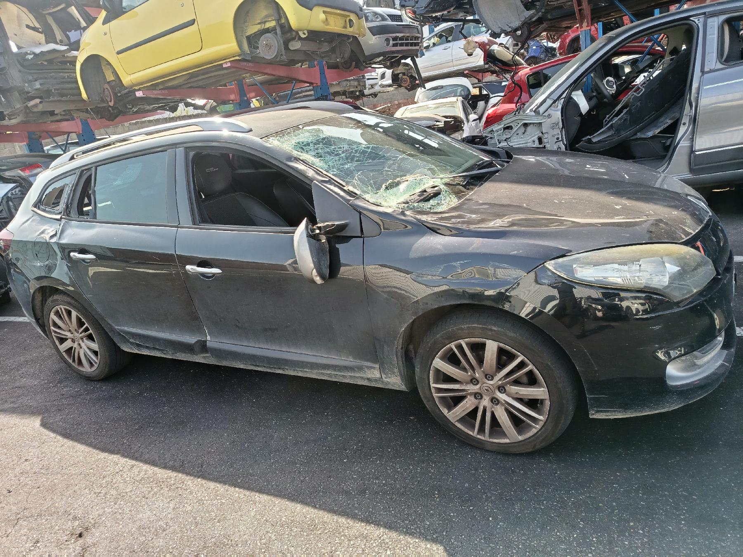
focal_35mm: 24
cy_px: 278
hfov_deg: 71.6
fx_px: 515
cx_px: 372
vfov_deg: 56.8
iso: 60
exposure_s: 1/100
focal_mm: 5.24
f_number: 1.7
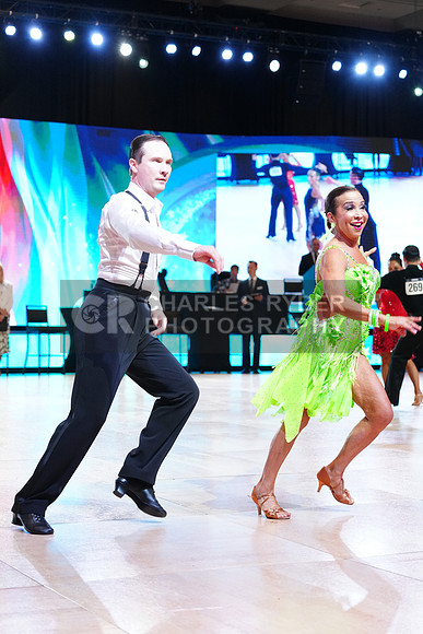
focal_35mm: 70
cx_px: 212
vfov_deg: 28.8
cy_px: 317
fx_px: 1233
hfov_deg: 19.5
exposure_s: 1/250
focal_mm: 70
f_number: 4
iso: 2500
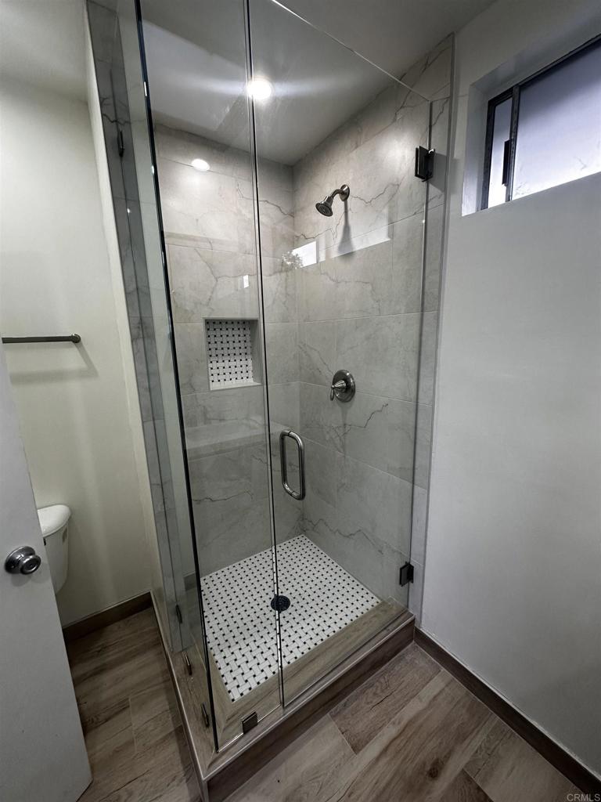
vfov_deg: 102.1
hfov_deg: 85.7
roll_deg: +1.3
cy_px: 401
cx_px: 300
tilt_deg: -11.6
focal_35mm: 14
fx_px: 324
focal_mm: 2.22
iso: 160
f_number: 2.2
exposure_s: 1/120
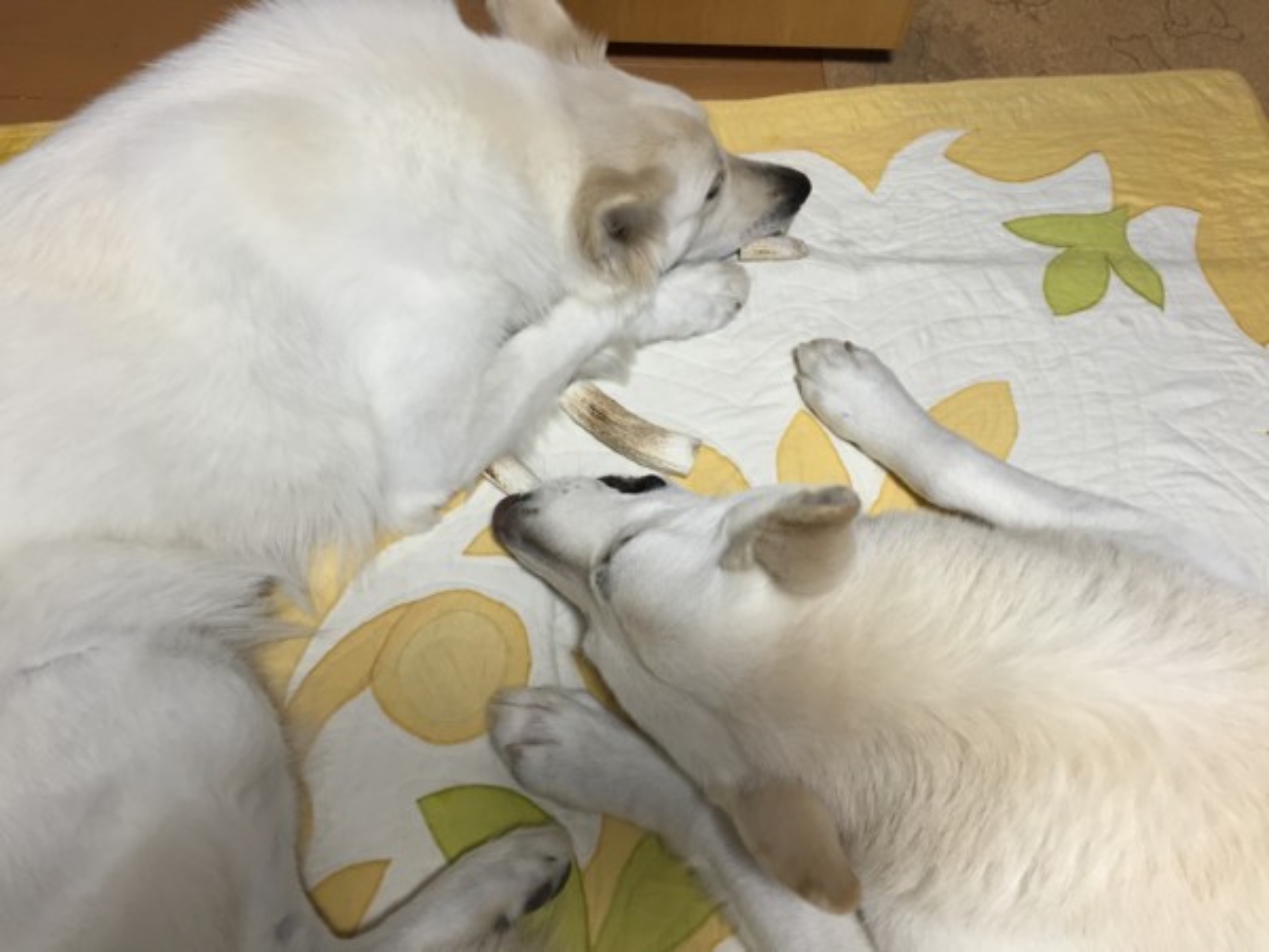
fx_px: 1063
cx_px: 634
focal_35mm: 29
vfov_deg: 48.2
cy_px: 476
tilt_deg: -60.7
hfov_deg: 61.7
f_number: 2.2
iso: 80
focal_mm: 4.15
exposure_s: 1/30
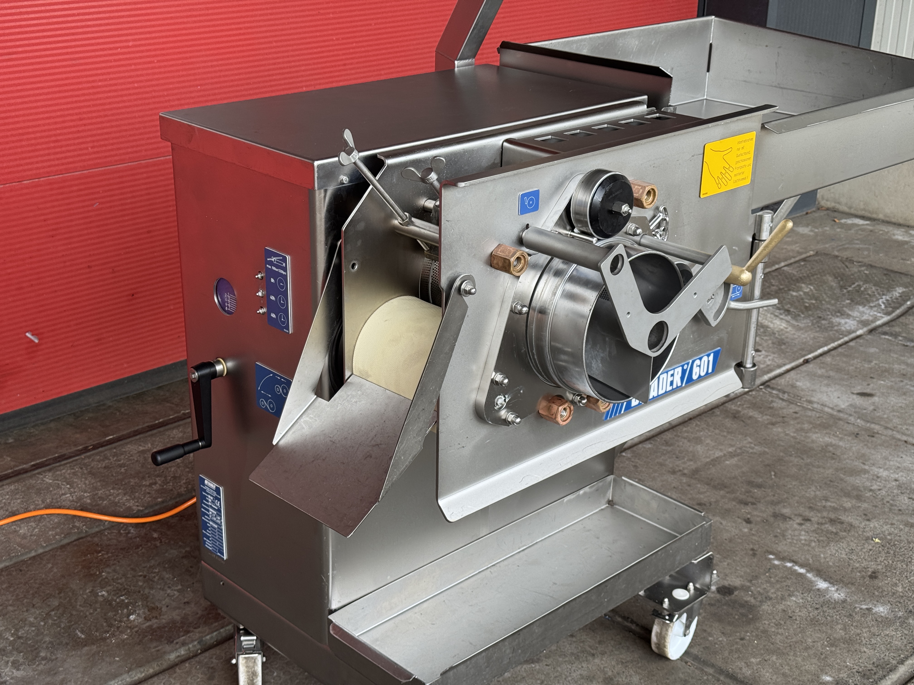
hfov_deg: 39.7
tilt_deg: -21.5
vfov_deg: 30.3
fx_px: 1267
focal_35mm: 48
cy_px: 342
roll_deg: +0.5
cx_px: 457
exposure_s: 1/170
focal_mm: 6.76
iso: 64
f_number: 1.78
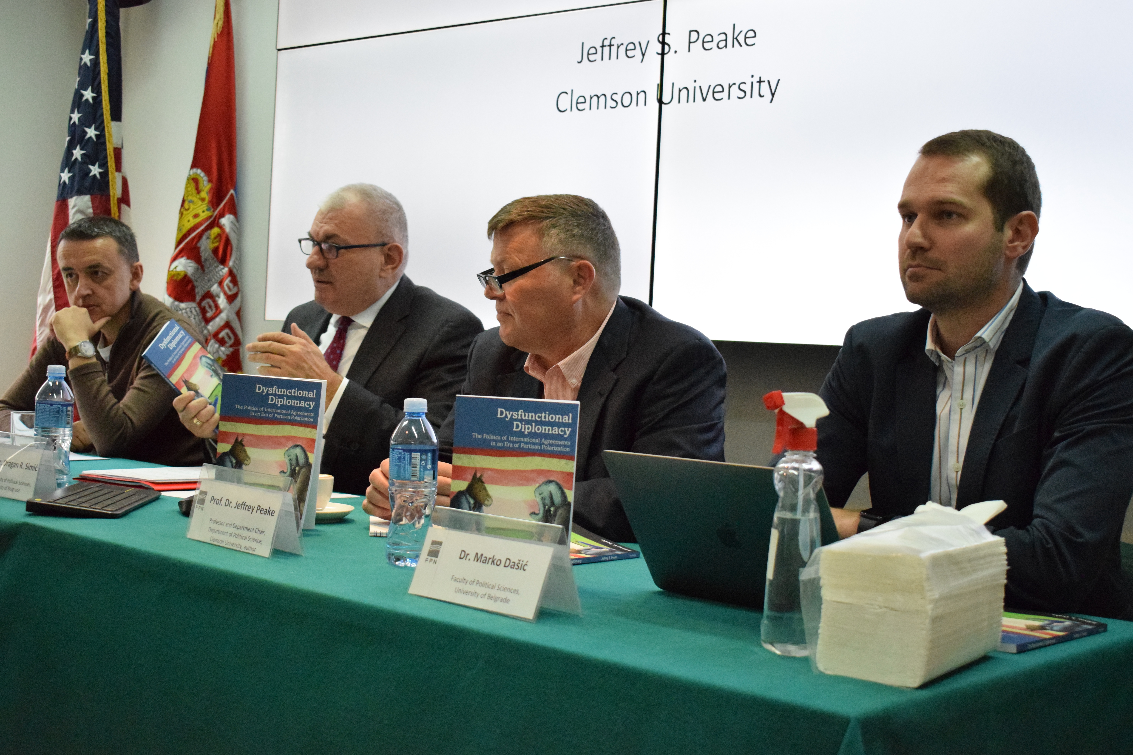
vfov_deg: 28.9
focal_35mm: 46
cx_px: 566
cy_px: 378
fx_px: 1463
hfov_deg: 42.3
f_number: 4.2
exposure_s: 1/400
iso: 6400
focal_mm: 31
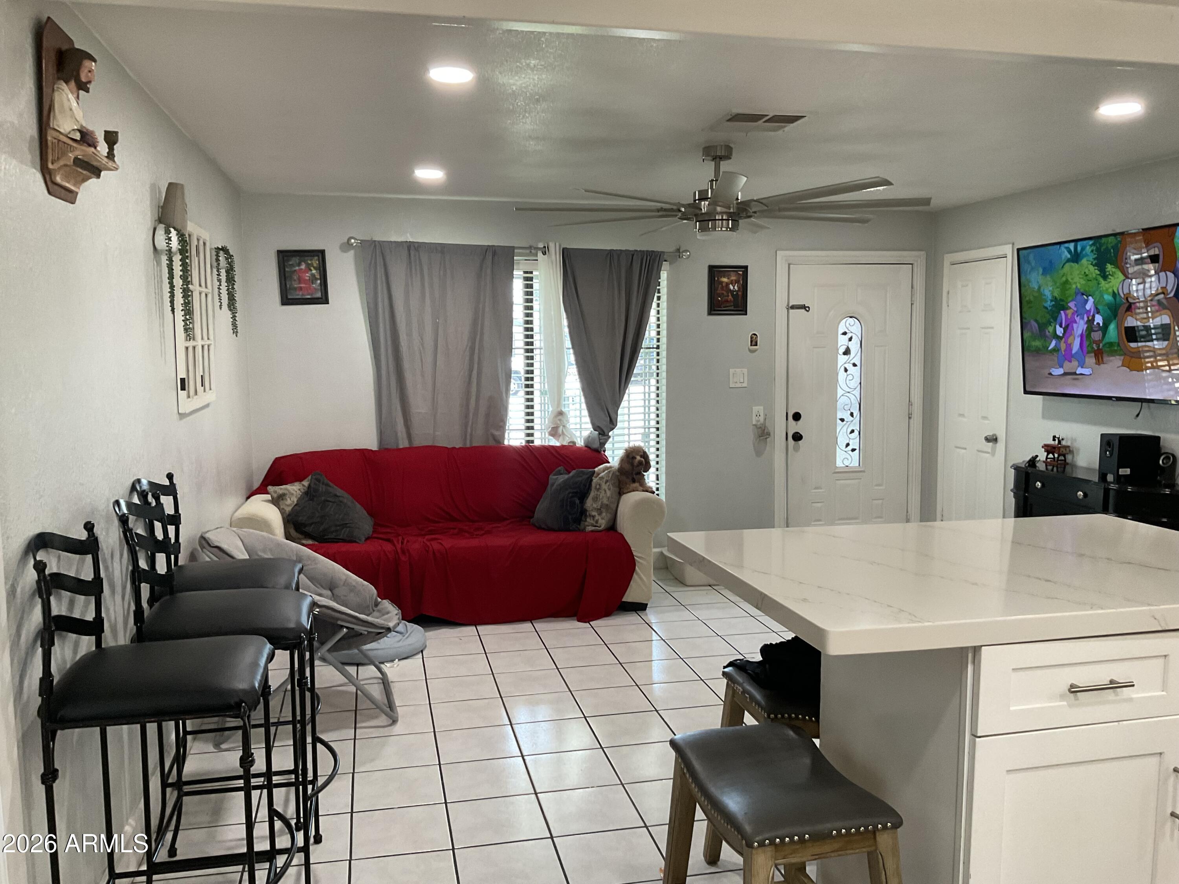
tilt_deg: -5.8
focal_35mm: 29
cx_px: 590
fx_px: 988
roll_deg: -0.4
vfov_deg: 48.2
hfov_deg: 61.7
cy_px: 442
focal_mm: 3
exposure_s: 1/60
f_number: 1.8
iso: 100
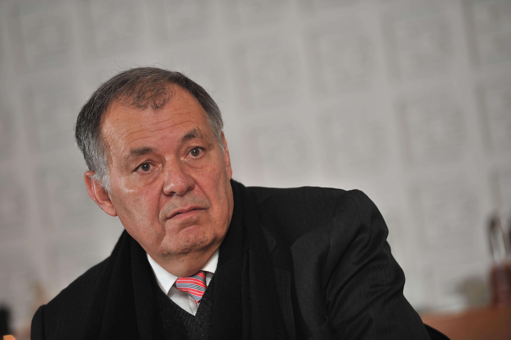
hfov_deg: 10.3
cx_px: 256
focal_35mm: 200
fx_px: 2837
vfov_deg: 6.9
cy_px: 170
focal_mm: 200
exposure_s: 1/160
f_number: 2.8
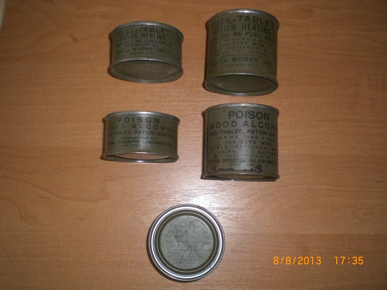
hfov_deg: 49.0
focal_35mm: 38
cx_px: 194
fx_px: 425
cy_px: 145
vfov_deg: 37.7
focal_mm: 6.3
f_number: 3.1
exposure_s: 1/60
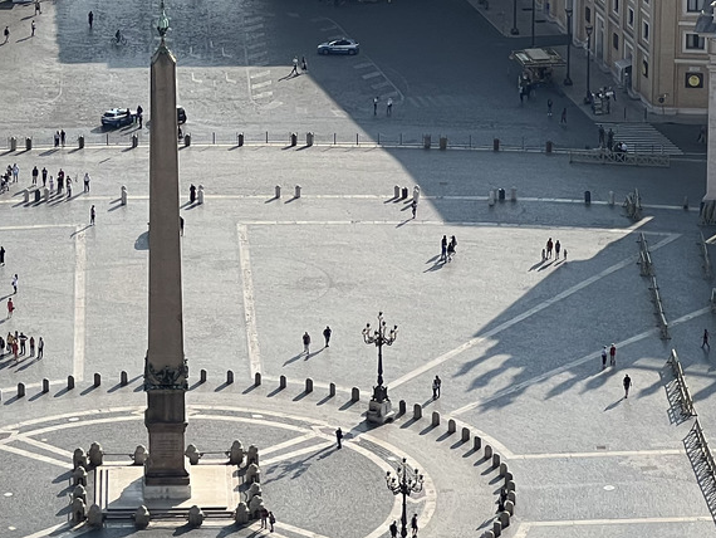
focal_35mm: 216
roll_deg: +1.0
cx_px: 85
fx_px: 4470
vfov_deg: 6.9
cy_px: 289
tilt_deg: -17.9
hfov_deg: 9.1
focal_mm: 9
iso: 32
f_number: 2.8
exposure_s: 1/550
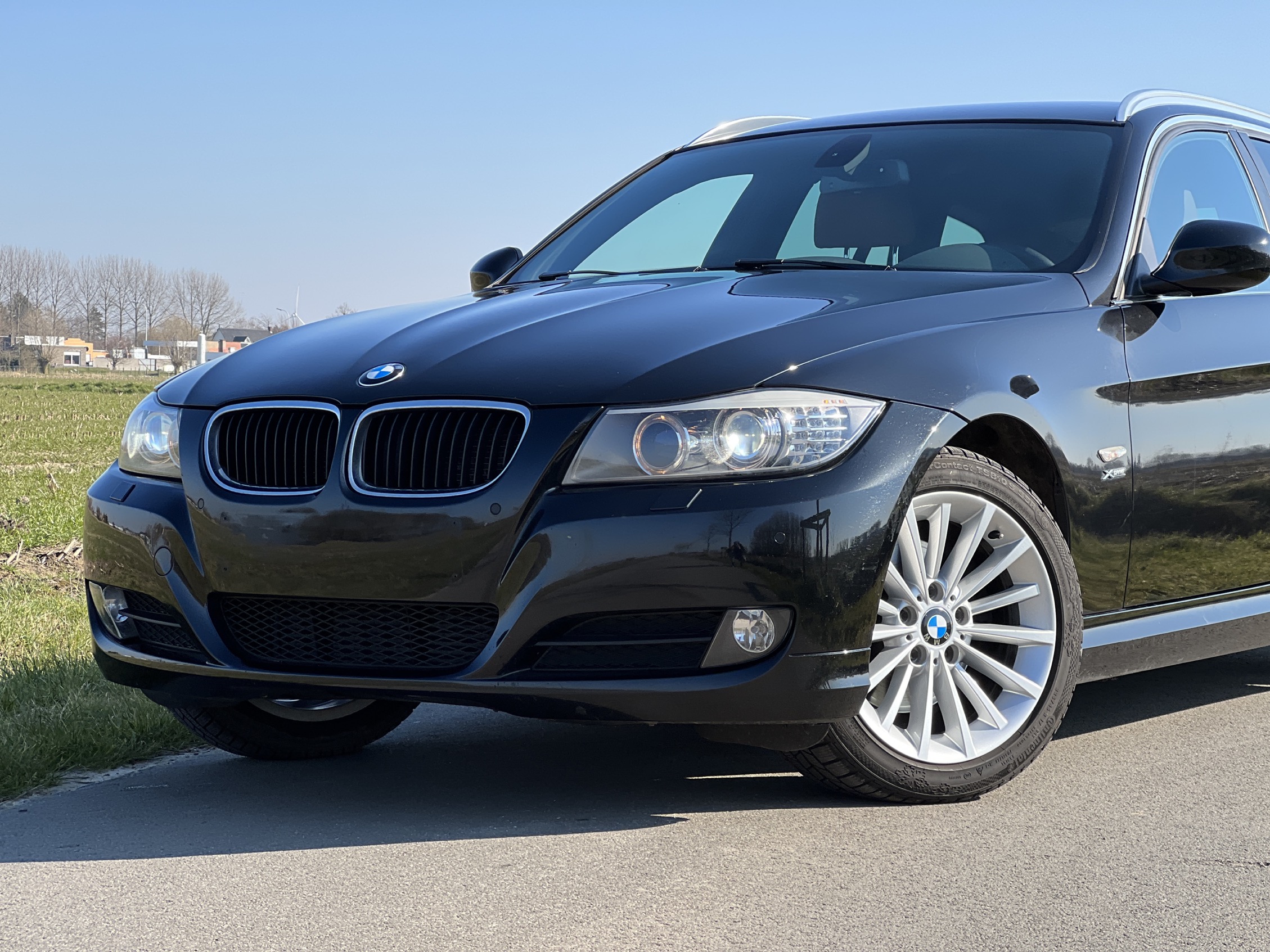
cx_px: 635
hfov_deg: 25.3
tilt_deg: -1.8
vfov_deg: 19.1
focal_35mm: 77
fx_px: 2825
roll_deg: -1.6
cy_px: 476
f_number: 2.8
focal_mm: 9
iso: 32
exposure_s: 1/374
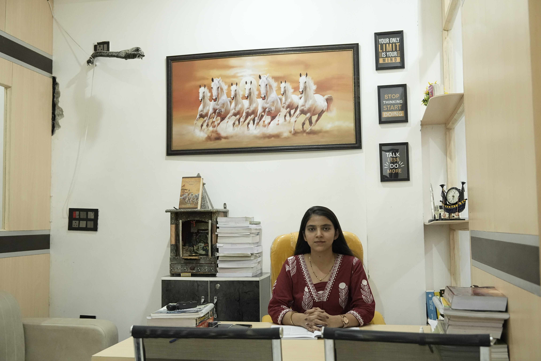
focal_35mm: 38
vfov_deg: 35.1
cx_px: 270
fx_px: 571
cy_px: 180
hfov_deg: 50.7
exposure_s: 1/160
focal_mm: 38
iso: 6400
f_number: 4
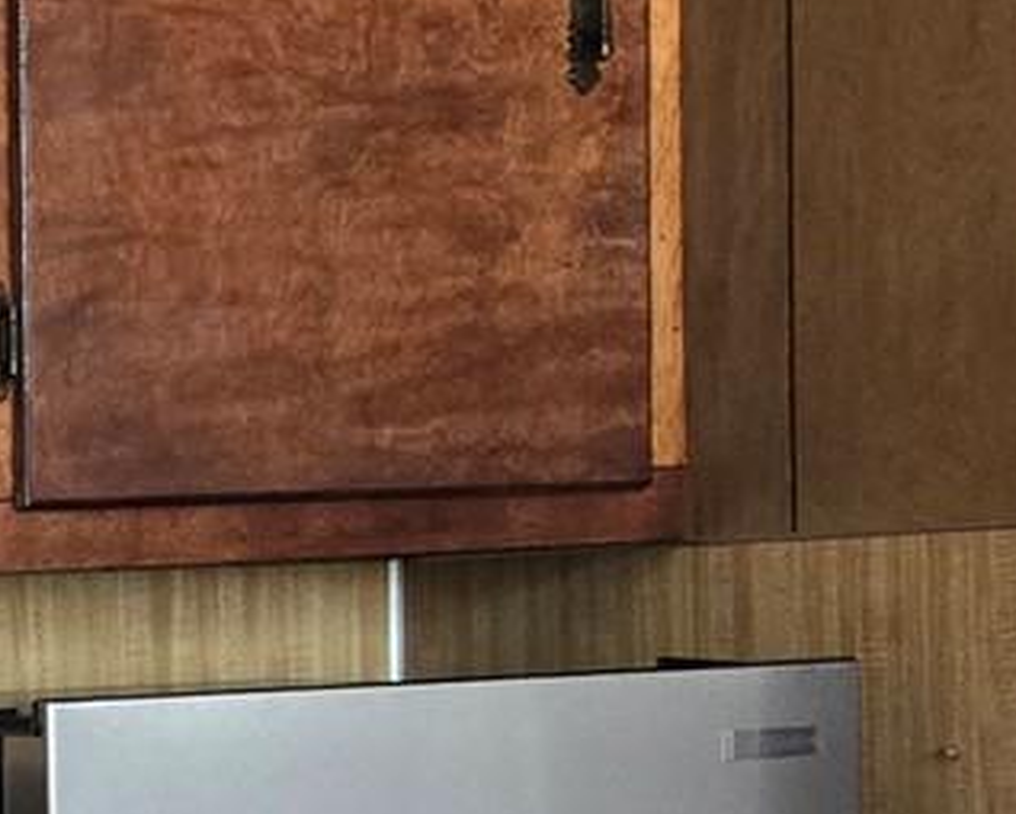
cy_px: 840
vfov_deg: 10.6
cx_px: -1445
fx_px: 4363
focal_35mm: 145
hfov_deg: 11.1
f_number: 1.8
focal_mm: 5.4
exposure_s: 1/120
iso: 640
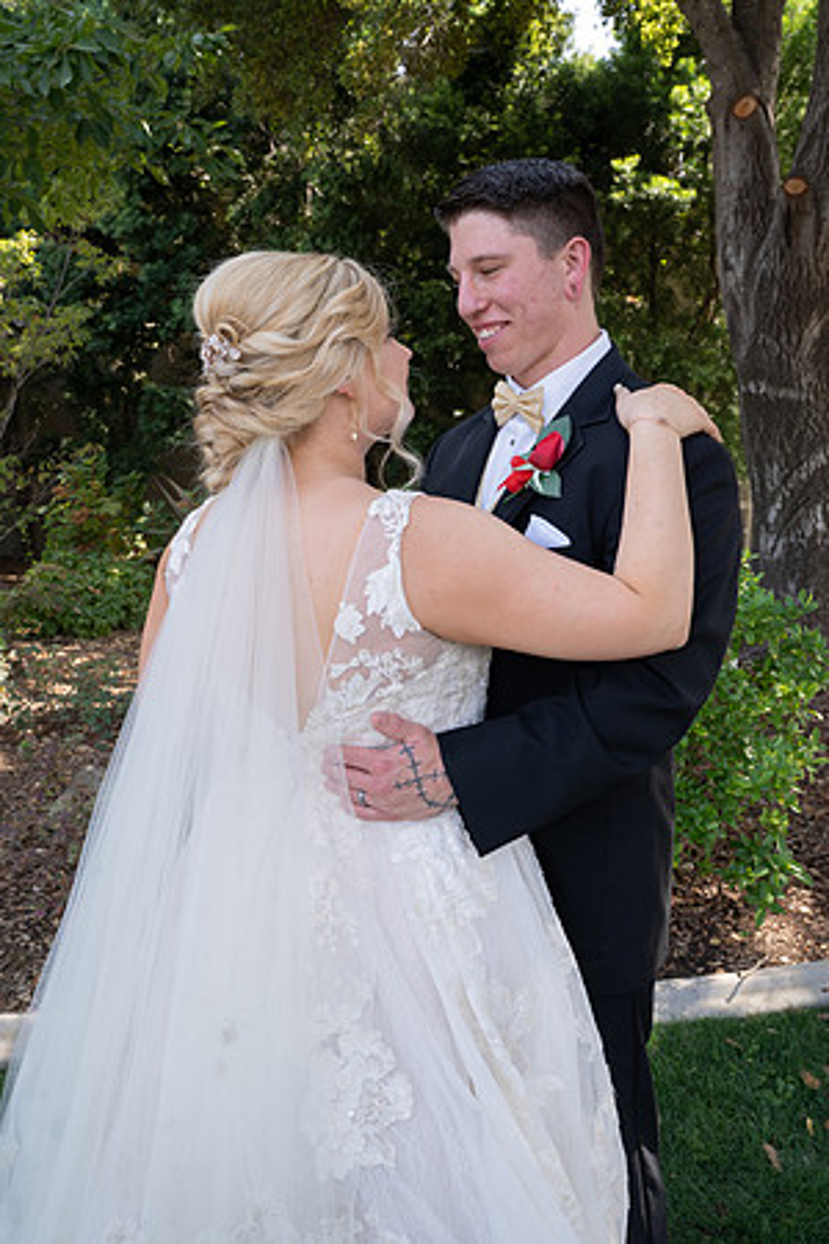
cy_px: 622
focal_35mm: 32
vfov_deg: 58.7
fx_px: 1105
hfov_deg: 41.1
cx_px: 414
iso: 500
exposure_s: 1/125
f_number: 9
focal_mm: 32
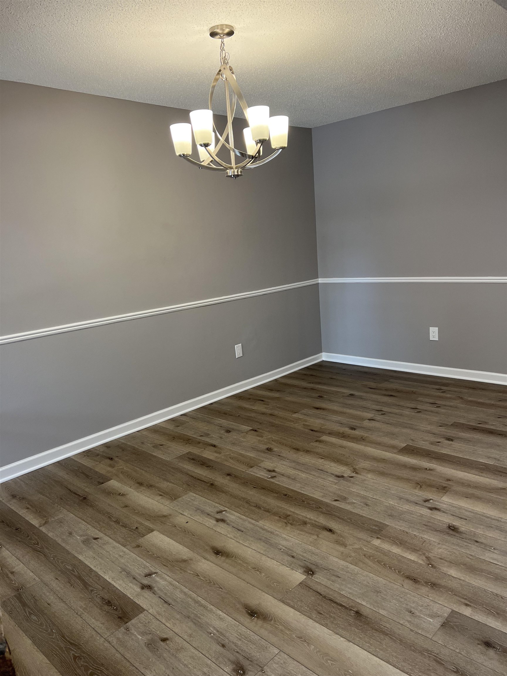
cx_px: 254
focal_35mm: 26
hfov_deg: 53.1
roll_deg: +5.0
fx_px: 508
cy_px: 338
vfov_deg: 67.3
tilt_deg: -10.6
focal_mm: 5.7
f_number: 1.5
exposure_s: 1/60
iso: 125
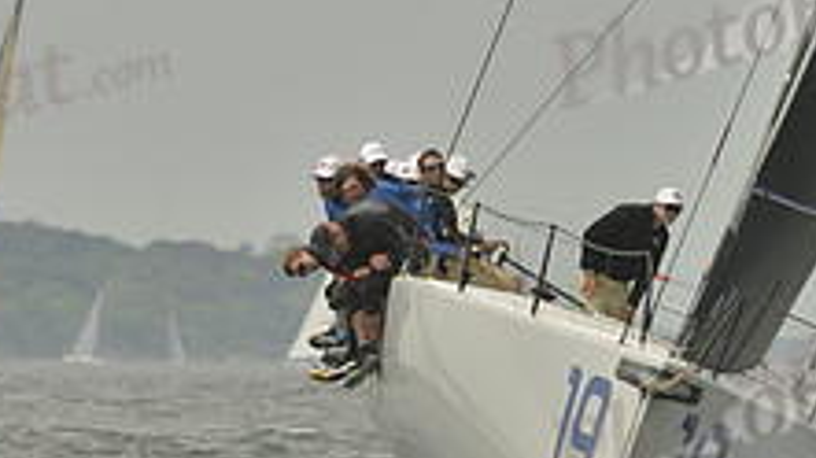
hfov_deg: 2.0
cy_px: 257
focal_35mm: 1100
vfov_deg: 1.1
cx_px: 366
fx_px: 23786
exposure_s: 1/1000
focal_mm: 400
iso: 280
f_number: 9
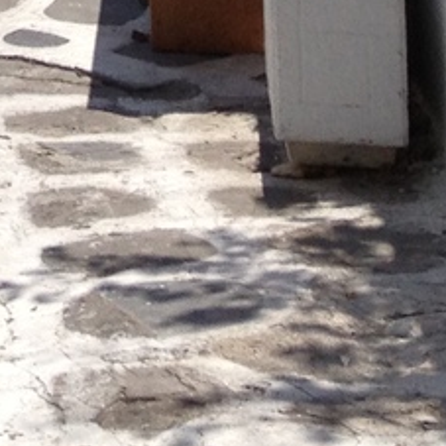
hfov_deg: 7.4
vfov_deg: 7.4
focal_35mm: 218
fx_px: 3178
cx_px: -680
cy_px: -703
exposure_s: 1/2123
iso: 50
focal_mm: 4.28
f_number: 2.4
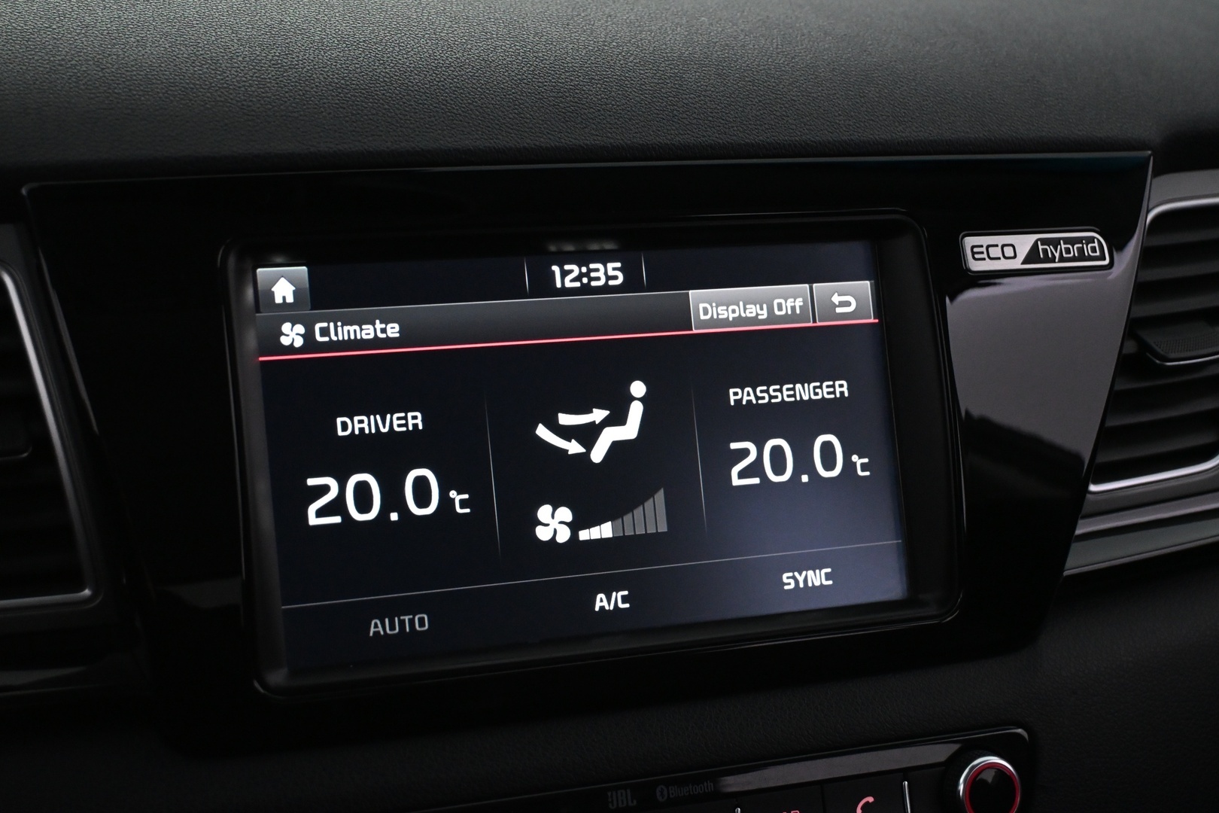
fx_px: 2032
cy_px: 406
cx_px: 610
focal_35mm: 60
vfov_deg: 22.6
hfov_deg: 33.4
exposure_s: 1/60
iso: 3600
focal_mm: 40
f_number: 5.6
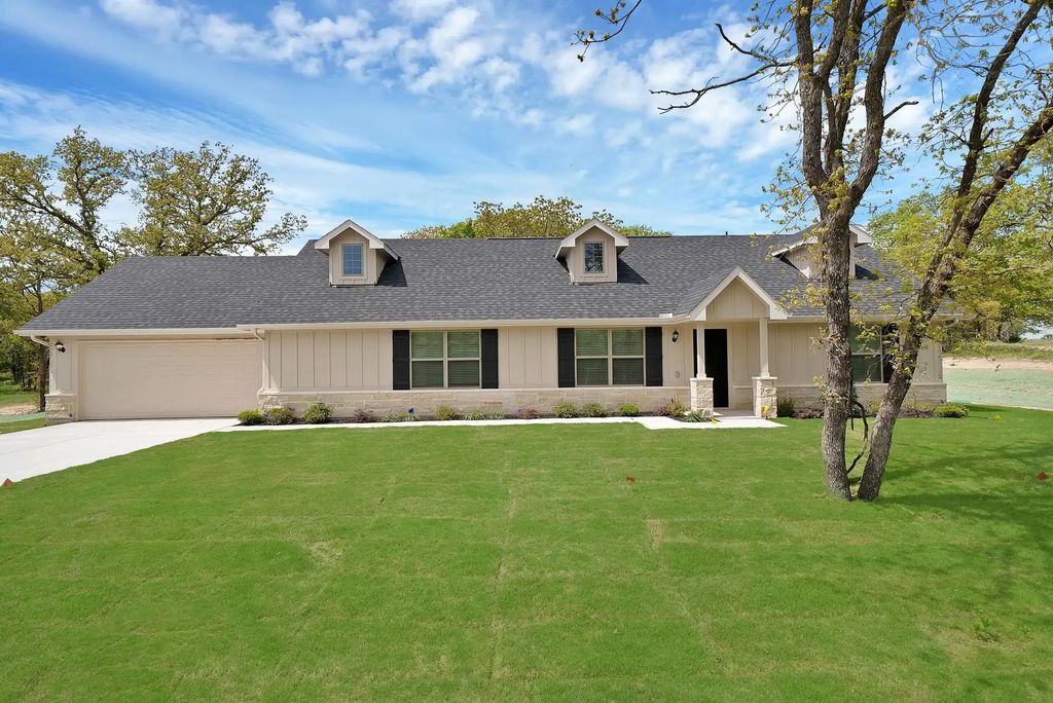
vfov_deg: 67.5
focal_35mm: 18
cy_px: 352
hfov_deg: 90.0
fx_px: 527
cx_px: 526
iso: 640
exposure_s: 1/400
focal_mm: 18
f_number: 9
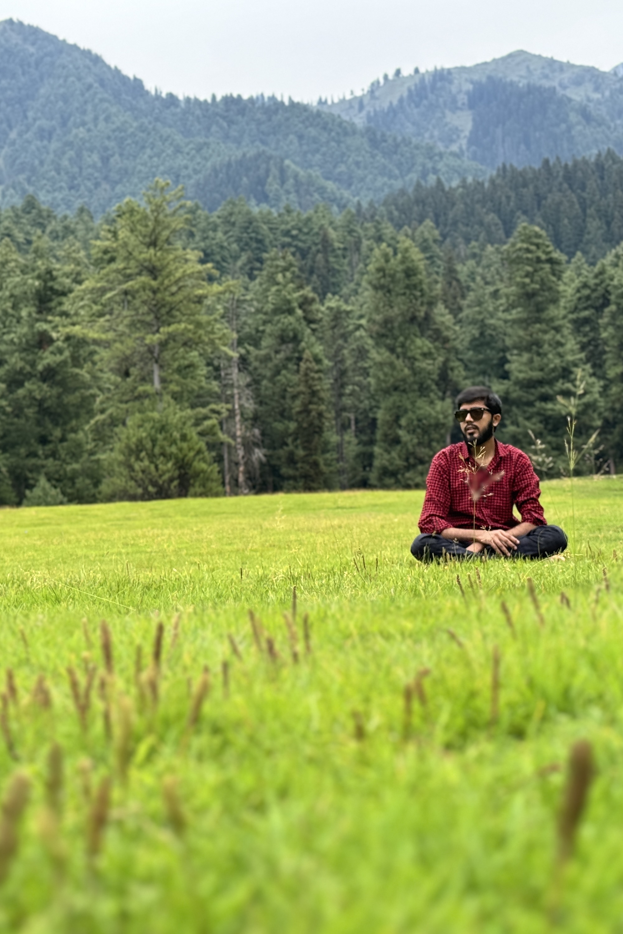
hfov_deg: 20.3
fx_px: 1739
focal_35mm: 67
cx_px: 324
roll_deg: +2.9
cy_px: 467
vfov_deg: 30.1
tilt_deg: +7.0
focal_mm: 6.76
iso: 64
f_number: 1.78
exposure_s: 1/802
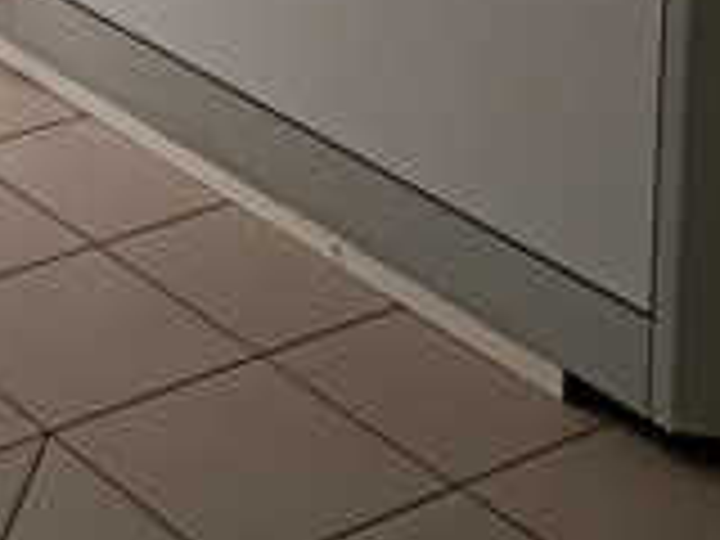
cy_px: -590
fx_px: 2496
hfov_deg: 15.7
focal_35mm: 120
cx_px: -194
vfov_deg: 11.1
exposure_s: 1/100
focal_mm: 5.24
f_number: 1.7
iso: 213
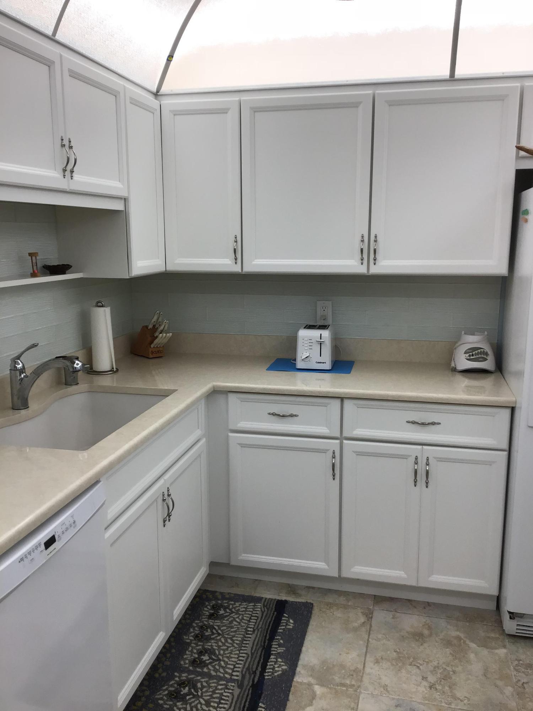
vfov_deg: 58.4
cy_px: 356
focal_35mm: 31
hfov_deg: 45.4
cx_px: 266
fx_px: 636
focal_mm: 3.3
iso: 25
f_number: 2.4
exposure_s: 1/60
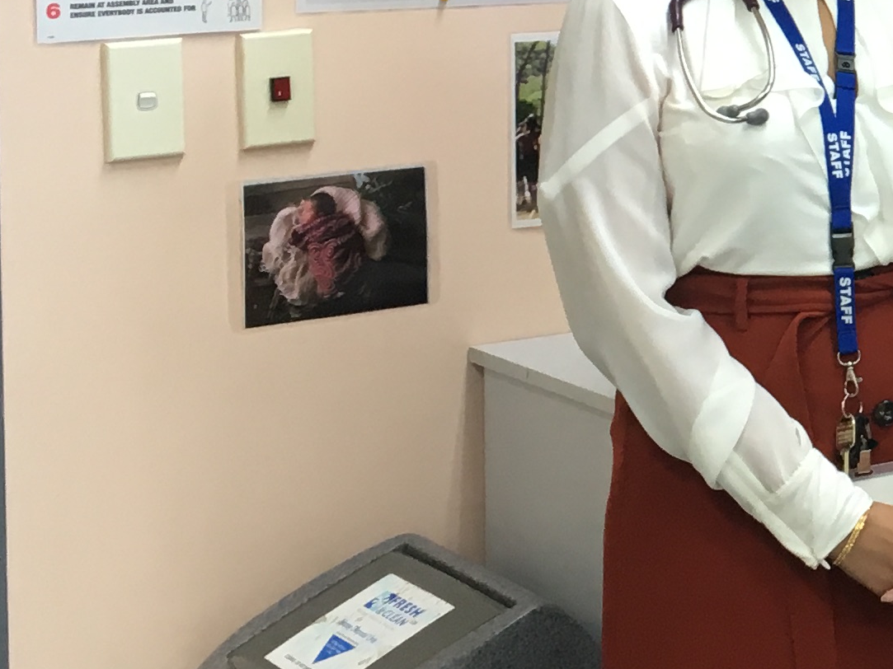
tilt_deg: -1.8
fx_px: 2786
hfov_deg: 16.4
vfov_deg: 13.4
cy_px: -95
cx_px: 1383
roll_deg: +0.2
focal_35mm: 108
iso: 64
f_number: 2.2
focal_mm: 4.15
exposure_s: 1/33
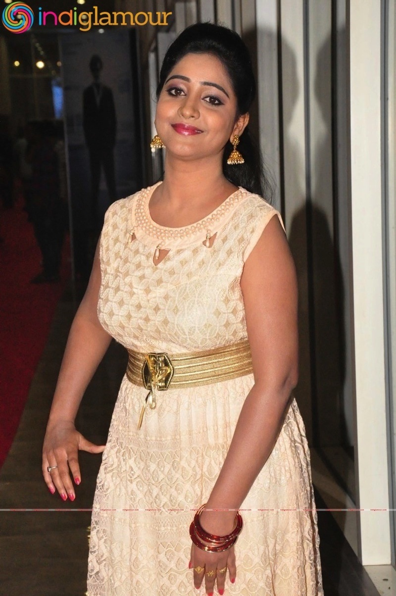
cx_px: 198
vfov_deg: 23.4
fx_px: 1439
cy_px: 298
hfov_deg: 15.7
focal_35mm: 87
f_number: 5.6
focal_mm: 58
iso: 3200
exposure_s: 1/125
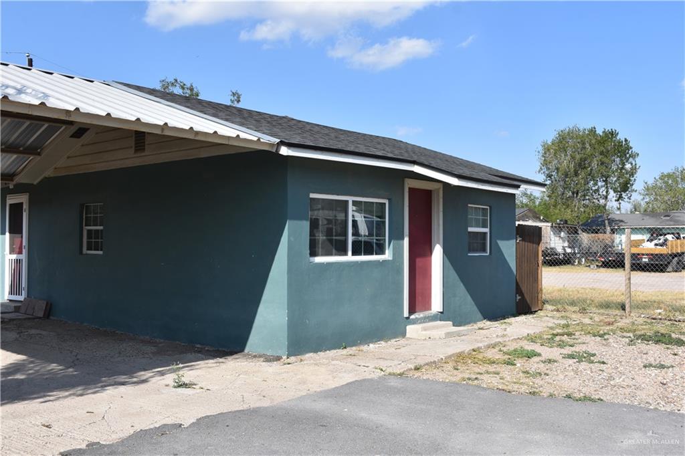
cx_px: 342
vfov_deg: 39.9
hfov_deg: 57.2
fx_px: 628
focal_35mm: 33
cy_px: 228
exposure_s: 1/250
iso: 100
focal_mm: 22
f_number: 8
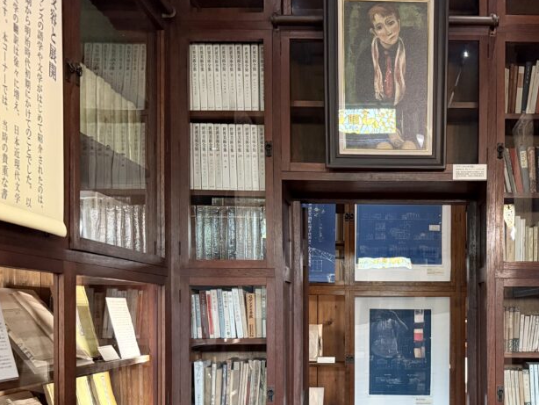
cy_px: 311
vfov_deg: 35.1
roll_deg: -0.1
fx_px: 623
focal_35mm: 40
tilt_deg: -1.2
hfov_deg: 45.3
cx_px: 399
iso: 800
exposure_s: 1/40
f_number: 1.78
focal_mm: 6.76
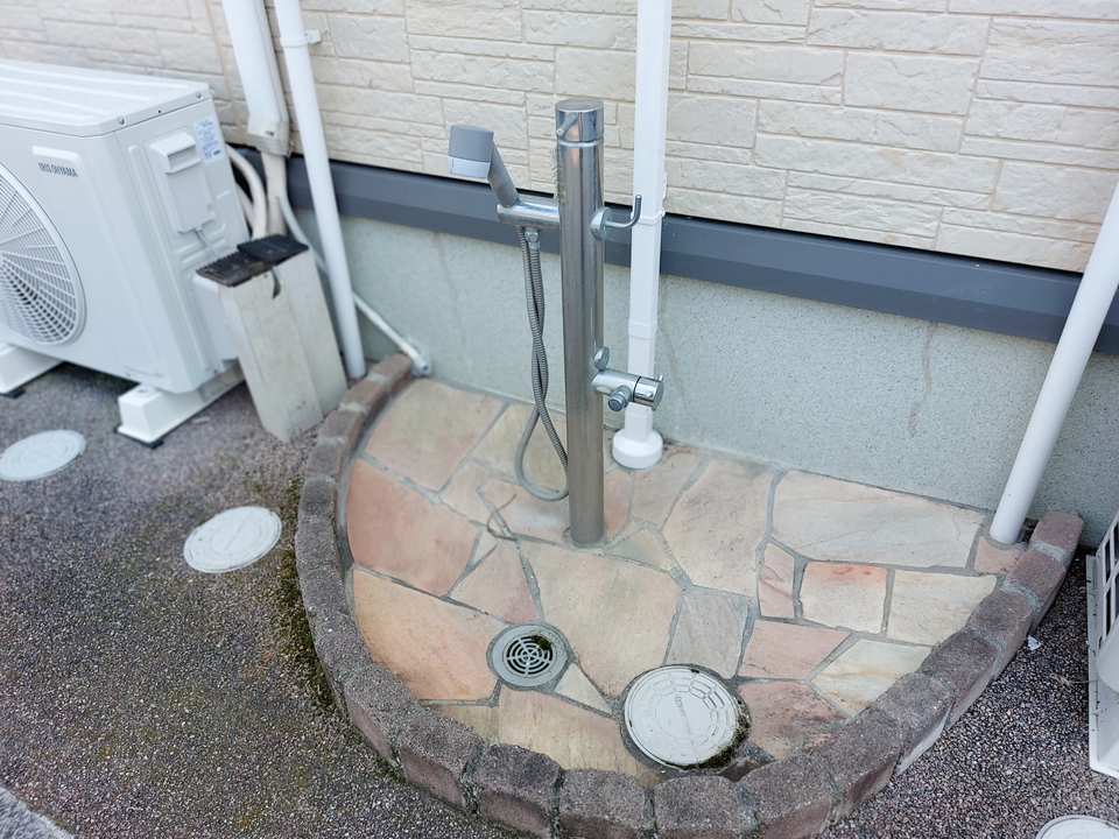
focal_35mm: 24
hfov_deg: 71.6
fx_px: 776
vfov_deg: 56.8
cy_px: 420
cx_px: 560
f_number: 1.8
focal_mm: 5.23
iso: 25
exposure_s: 1/318
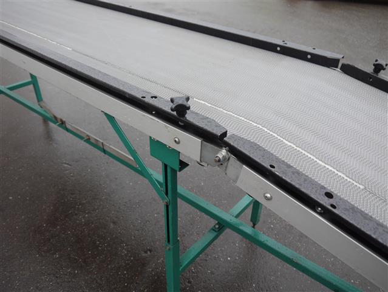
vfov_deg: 49.8
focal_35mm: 28
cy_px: 146
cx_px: 194
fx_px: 314
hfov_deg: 63.4
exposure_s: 1/125
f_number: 3.5
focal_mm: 14
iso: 250
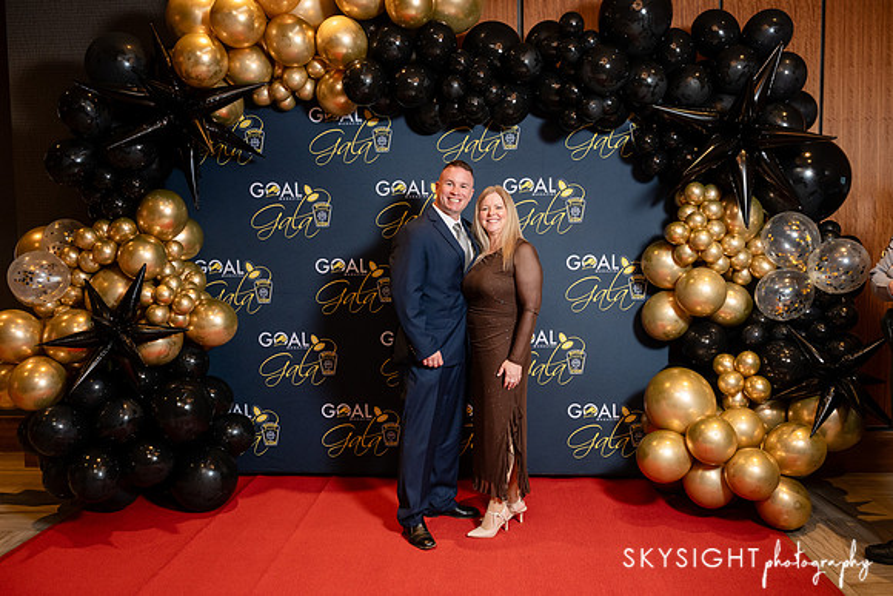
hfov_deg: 63.5
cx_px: 446
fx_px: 722
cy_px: 298
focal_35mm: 29
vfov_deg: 44.9
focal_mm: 28
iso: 1600
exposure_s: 1/200
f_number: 4.5
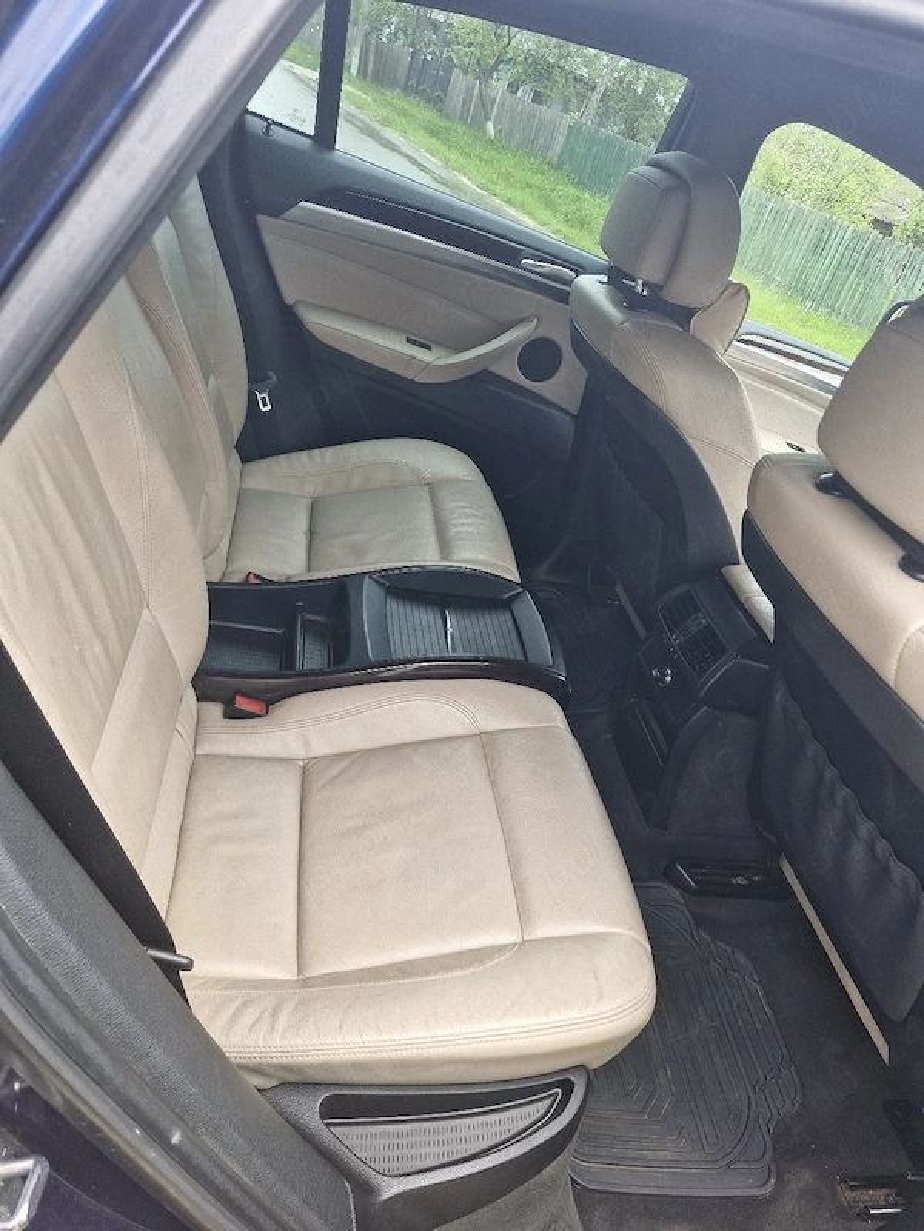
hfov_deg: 58.9
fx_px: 819
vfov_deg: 73.9
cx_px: 462
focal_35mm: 23
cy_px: 616
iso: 50
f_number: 1.8
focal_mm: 5.54
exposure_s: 1/182
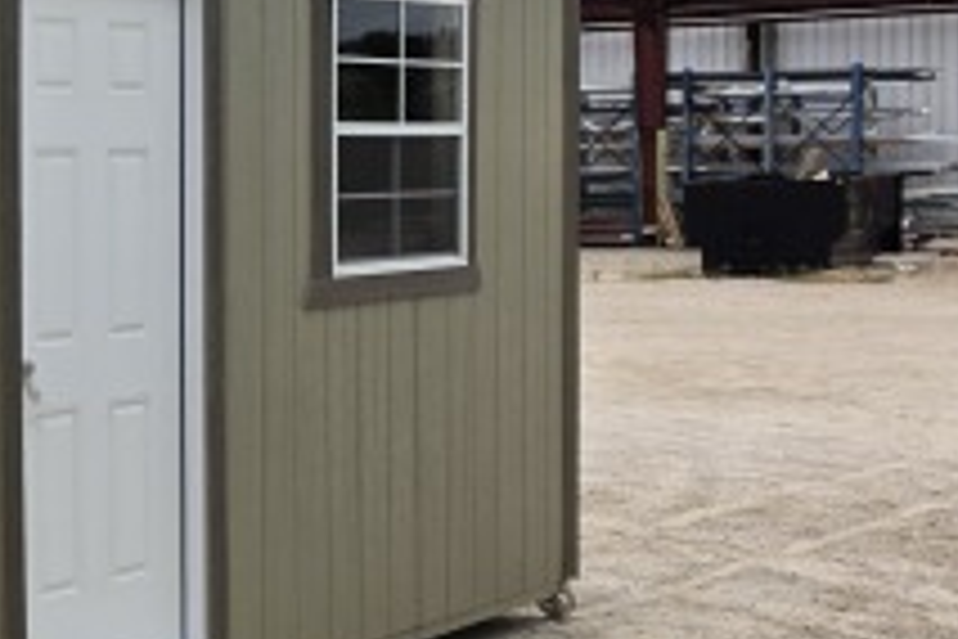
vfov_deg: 18.9
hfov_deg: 23.6
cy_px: 270
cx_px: -396
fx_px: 1916
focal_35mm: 72
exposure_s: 1/7939
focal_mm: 6.5
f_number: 1.4
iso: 40
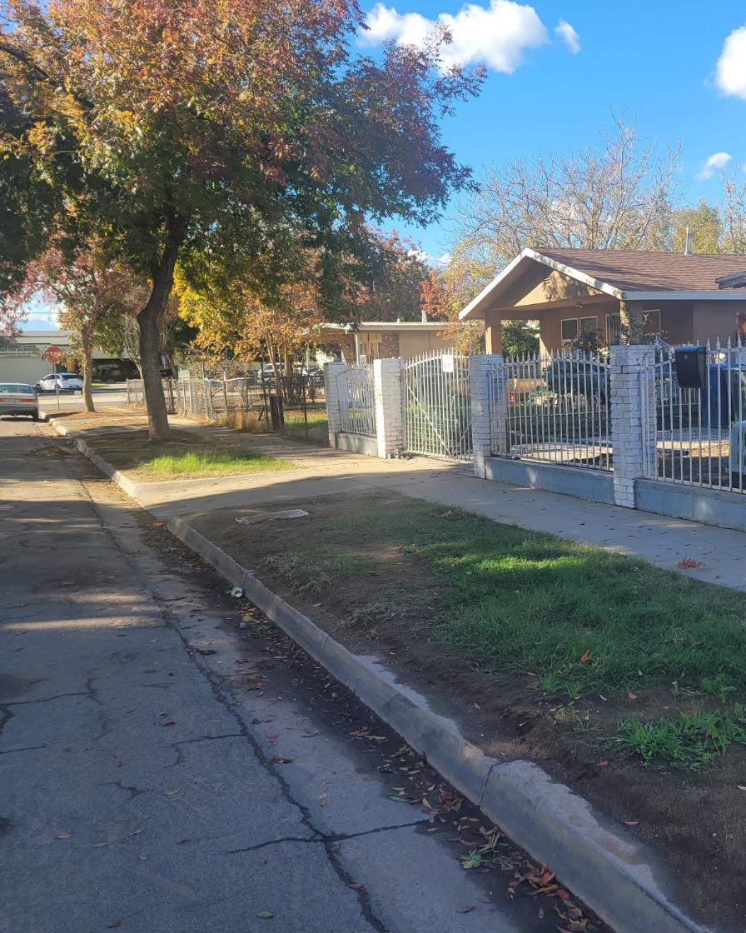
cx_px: 530
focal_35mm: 34
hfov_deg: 42.4
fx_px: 938
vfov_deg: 52.8
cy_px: 465
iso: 40
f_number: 1.8
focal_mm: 5.4
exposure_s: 1/942
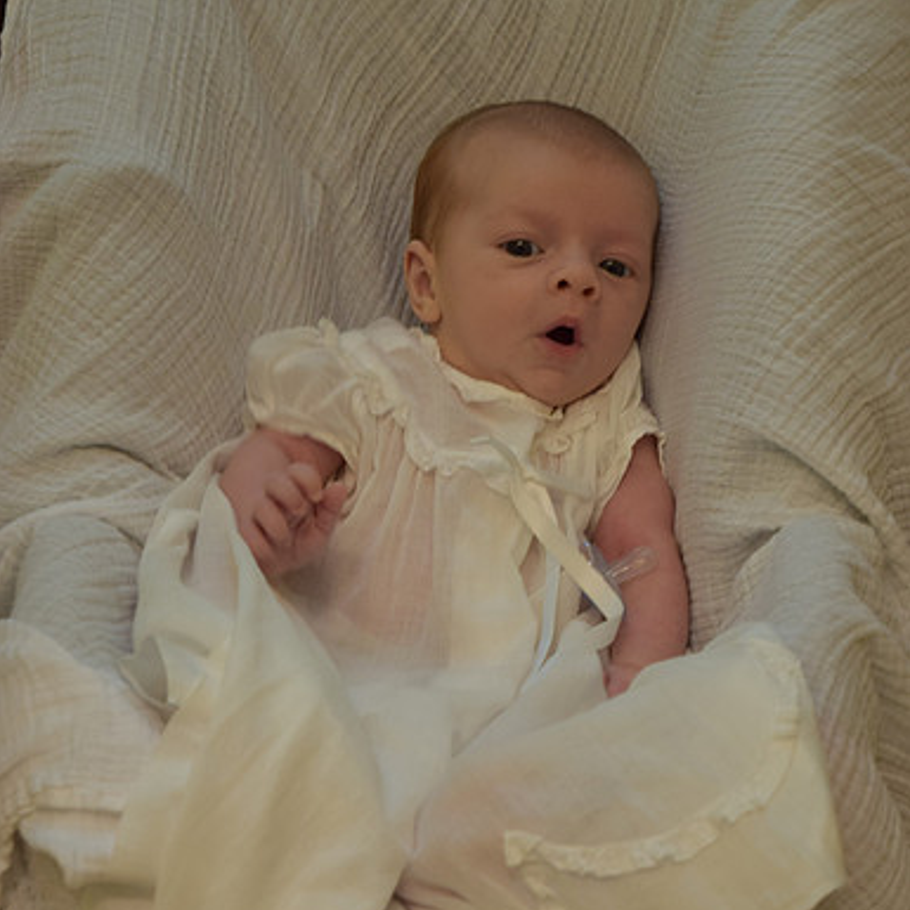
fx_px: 2974
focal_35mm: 100
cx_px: 455
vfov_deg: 17.4
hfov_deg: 17.4
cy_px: 607
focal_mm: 52
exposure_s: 1/60
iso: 500
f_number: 5.6
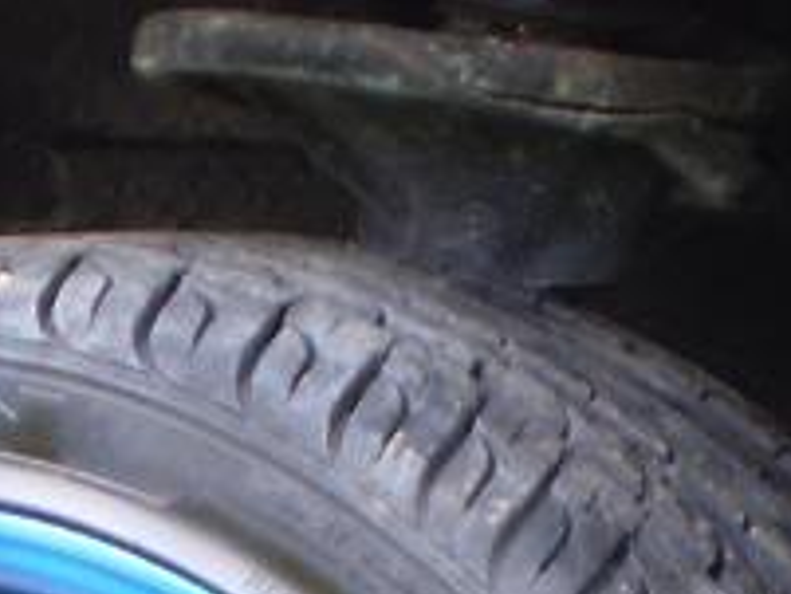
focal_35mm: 214
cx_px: 114
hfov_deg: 9.2
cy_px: 1503
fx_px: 4893
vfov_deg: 6.6
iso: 64
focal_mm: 7.4
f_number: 3.5
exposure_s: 1/80
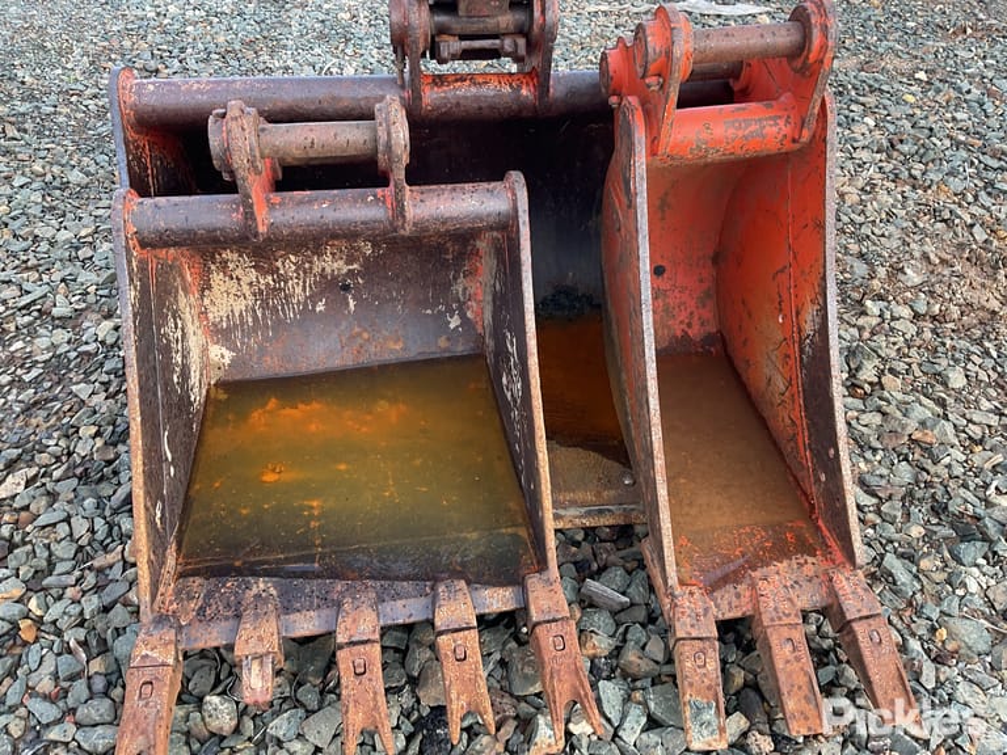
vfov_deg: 48.2
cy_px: 378
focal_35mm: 29
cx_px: 504
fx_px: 844
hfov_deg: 61.7
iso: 20
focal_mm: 3
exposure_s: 1/120
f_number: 1.8
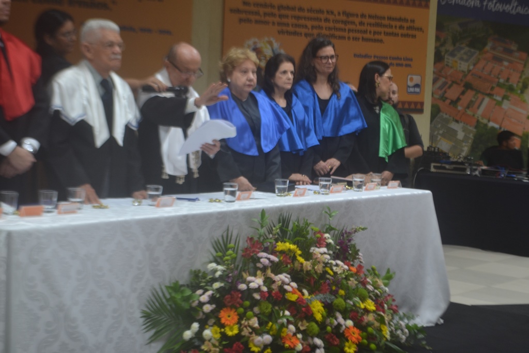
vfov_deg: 22.6
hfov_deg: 33.4
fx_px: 882
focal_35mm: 60
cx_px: 264
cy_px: 176
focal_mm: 40
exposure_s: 1/20
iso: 400
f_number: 5.3
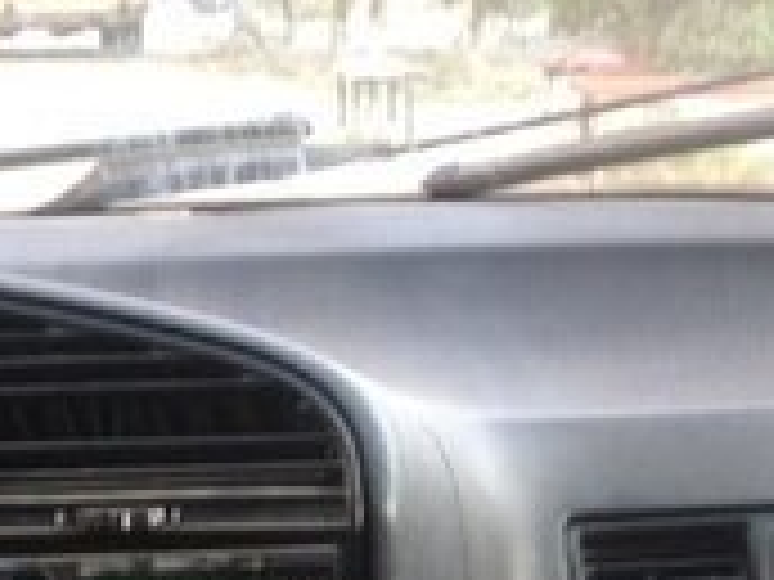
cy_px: 753
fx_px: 2996
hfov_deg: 14.6
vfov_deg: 10.8
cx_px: 144
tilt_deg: -17.3
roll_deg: +0.4
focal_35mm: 134
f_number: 2.4
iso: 64
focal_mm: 4.28
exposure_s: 1/20
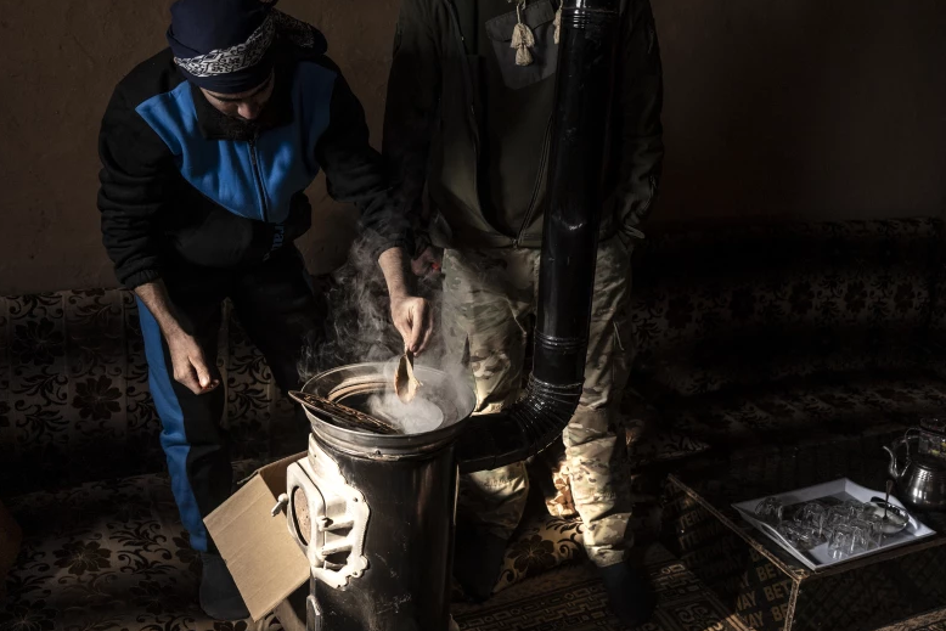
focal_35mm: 37
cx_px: 461
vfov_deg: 35.8
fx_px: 972
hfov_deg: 51.9
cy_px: 238
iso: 125
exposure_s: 1/400
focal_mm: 24
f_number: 2.8
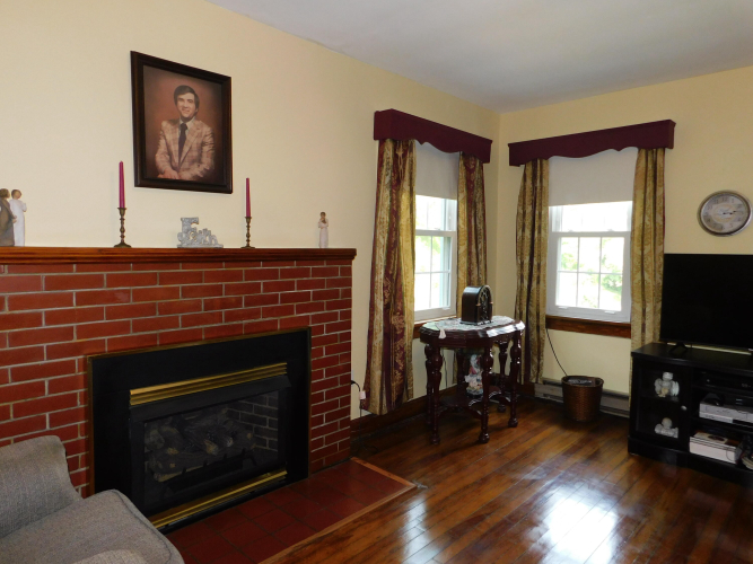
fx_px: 500
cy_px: 282
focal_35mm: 23
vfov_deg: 58.9
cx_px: 376
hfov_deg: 73.9
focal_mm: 4
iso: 200
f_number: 3
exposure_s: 1/30
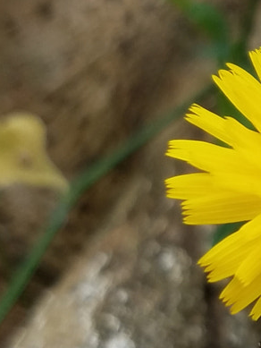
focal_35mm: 107
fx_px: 1075
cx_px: 454
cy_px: 162
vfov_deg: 18.4
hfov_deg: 12.7
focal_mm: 4.2
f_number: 1.7
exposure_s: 1/318
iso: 50
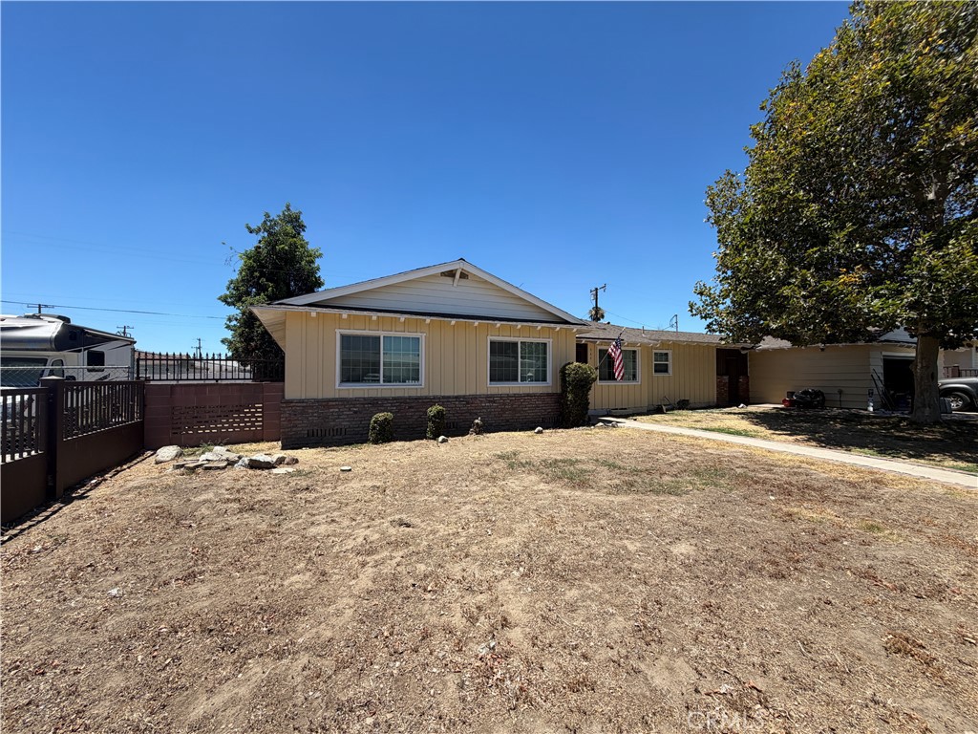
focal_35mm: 14
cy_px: 367
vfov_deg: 85.7
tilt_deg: +1.8
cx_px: 489
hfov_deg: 102.1
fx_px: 396
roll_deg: -0.1
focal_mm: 2.22
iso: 25
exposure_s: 1/770
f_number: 2.2
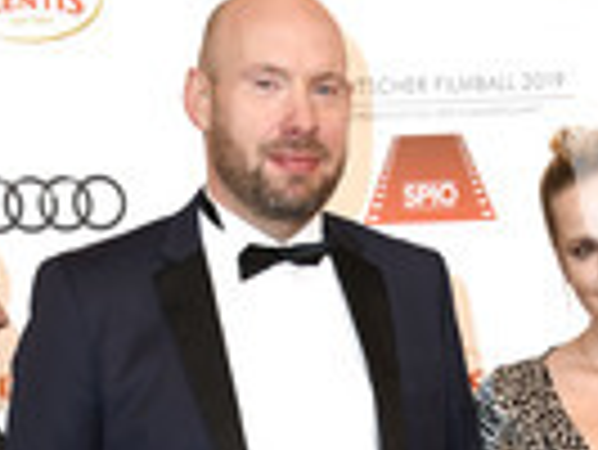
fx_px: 2594
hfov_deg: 13.1
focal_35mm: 150
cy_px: 814
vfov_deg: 9.4
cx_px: 387
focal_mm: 52
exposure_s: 1/125
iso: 250
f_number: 6.3
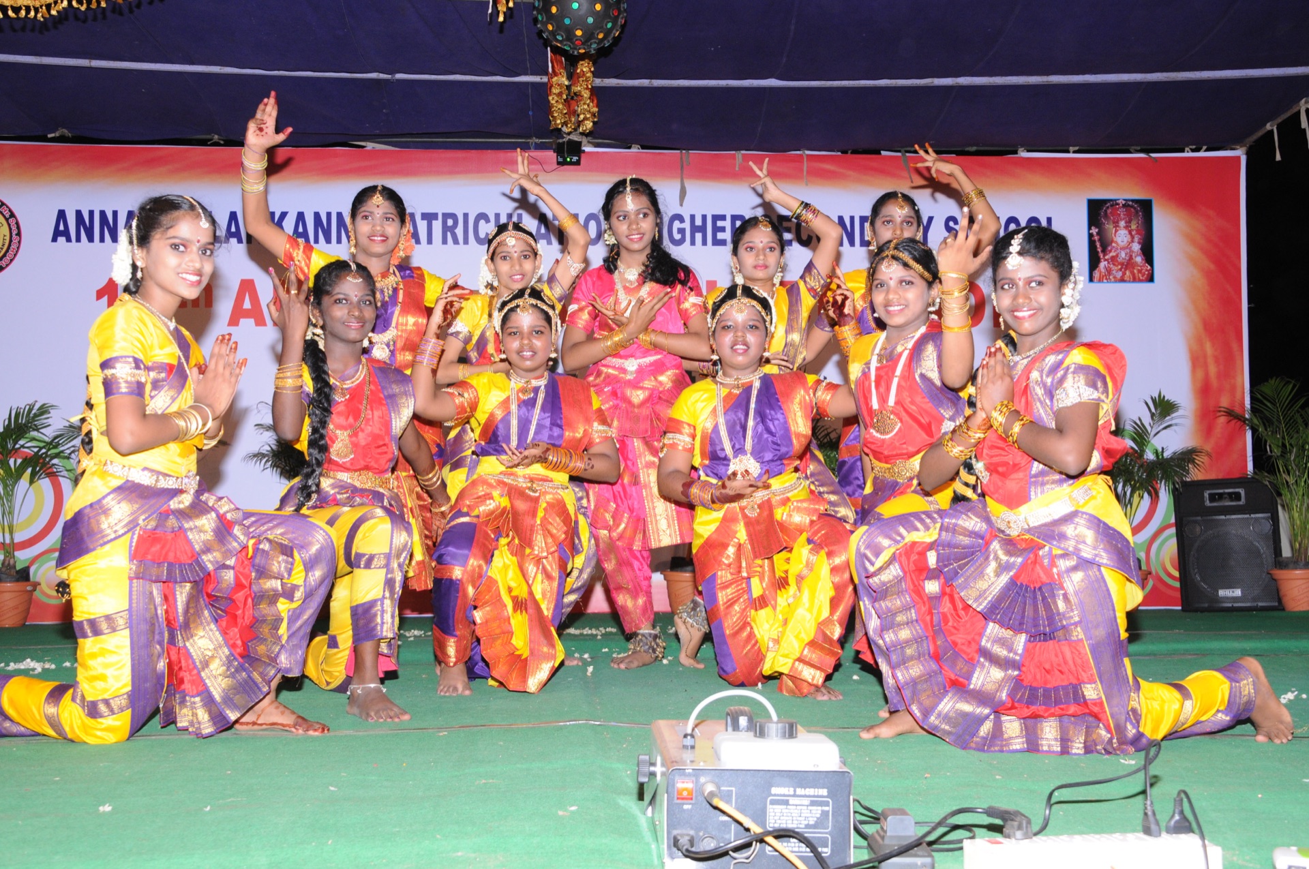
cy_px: 434
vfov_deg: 32.9
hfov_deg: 48.0
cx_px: 654
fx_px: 1471
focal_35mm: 40
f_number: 6.3
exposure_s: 1/125
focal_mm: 27
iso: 640
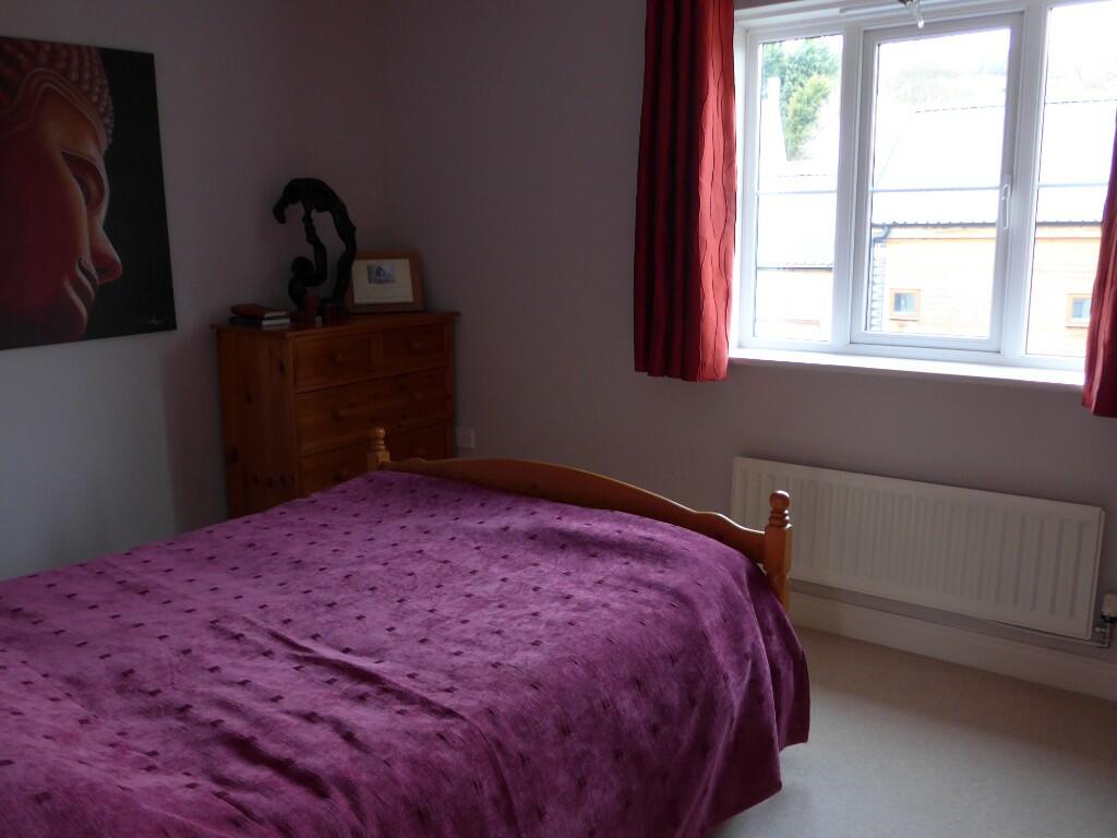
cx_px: 558
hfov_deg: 61.7
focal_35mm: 29
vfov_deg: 48.2
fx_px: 936
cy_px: 419
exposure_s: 1/60
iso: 250
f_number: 2
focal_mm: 6
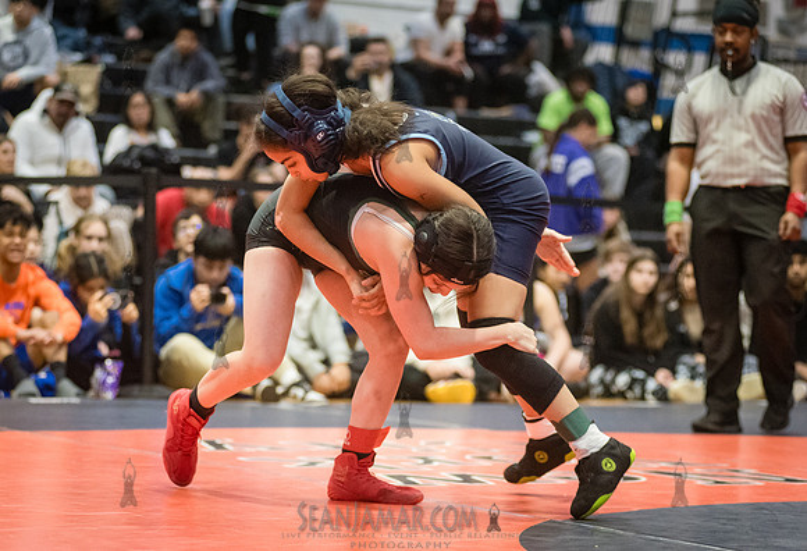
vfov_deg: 12.1
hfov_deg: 17.7
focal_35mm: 115
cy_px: 258
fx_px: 2592
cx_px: 365
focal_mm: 105
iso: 8000
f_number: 3.2
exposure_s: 1/500
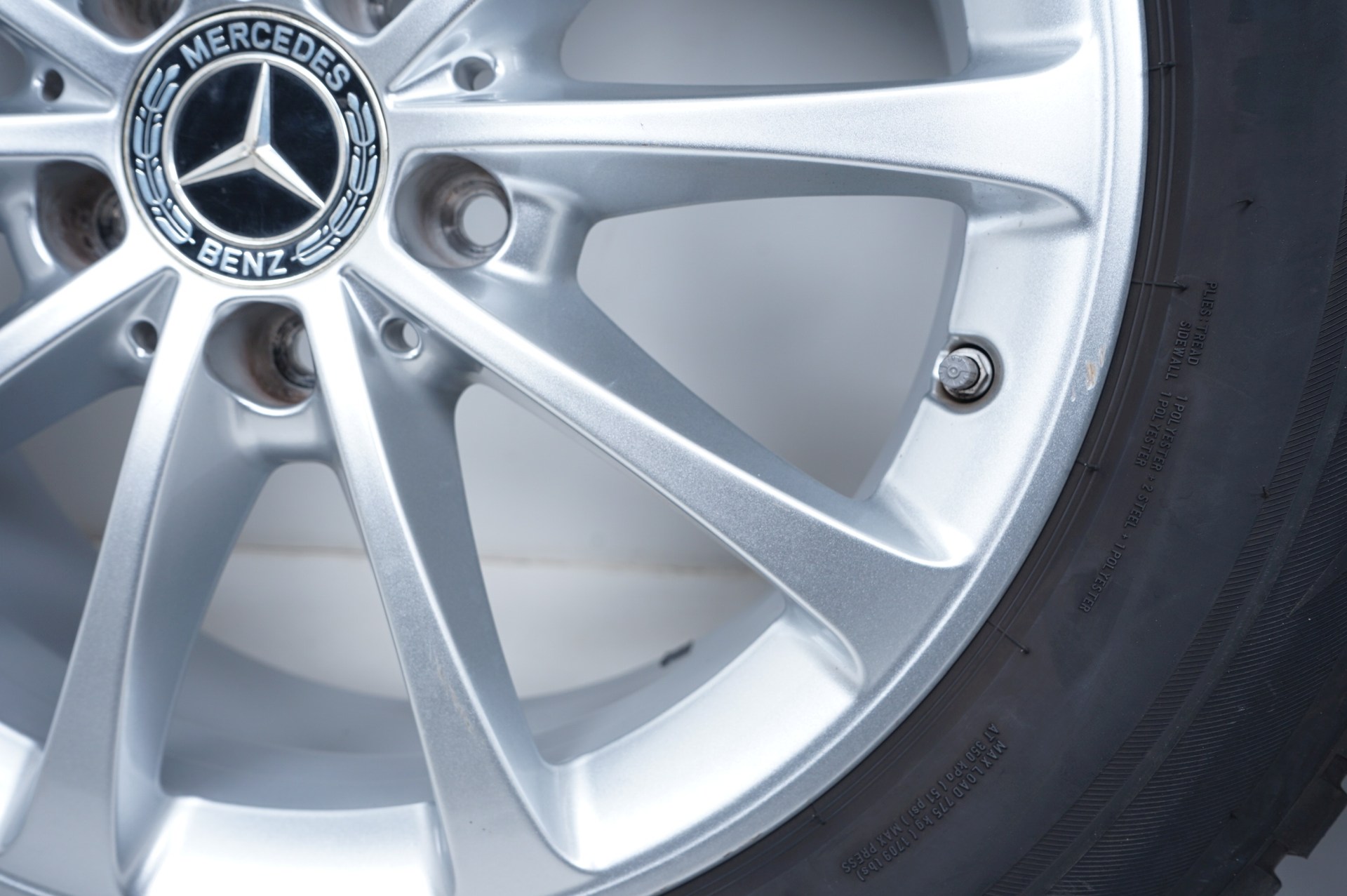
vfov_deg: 39.9
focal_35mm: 33
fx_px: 1234
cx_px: 674
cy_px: 448
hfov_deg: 57.3
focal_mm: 33
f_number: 7.1
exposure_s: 1/100
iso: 250
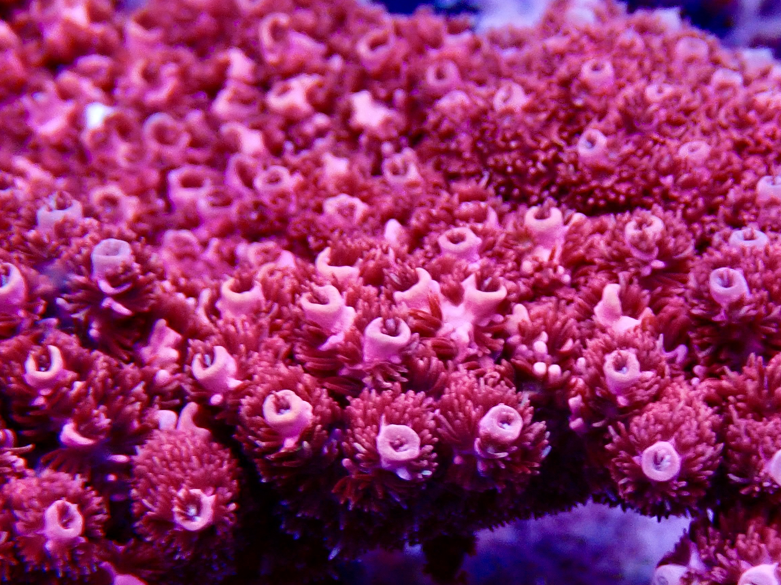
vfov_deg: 13.7
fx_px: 2437
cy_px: 412
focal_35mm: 108
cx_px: 450
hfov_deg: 18.2
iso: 320
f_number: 5
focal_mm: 11.09
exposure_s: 1/125
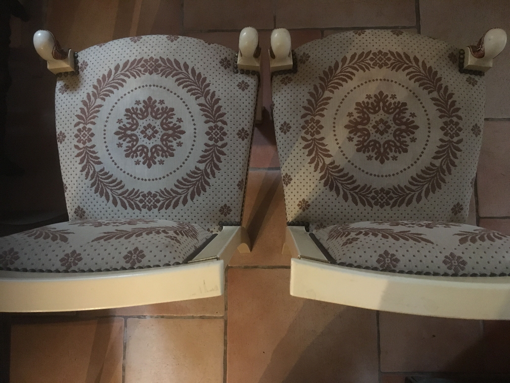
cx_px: 255
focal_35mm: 29
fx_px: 427
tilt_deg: -83.0
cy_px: 192
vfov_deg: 48.2
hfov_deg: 61.7
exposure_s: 1/17
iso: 500
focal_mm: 4.15
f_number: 2.2
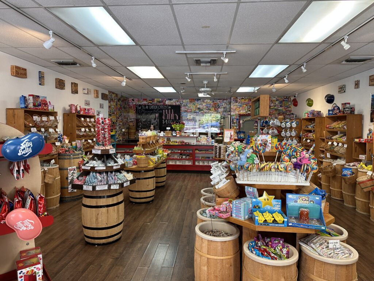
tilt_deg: -3.0
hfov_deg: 71.6
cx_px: 187
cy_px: 140
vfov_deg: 56.8
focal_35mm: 24
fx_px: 259
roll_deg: -0.4
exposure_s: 1/120
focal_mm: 6.86
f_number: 1.78
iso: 200
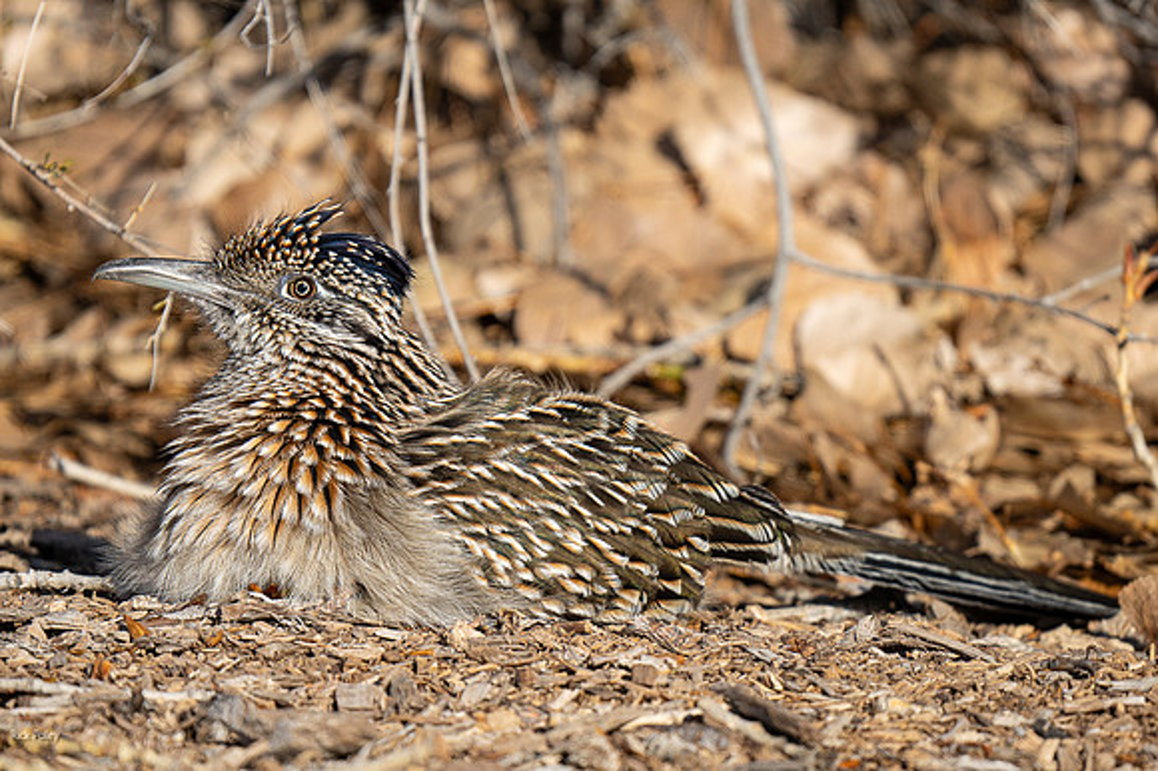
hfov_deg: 2.4
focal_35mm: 864
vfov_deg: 1.6
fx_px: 27775
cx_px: 579
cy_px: 386
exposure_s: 1/2000
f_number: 6.3
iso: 400
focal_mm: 576
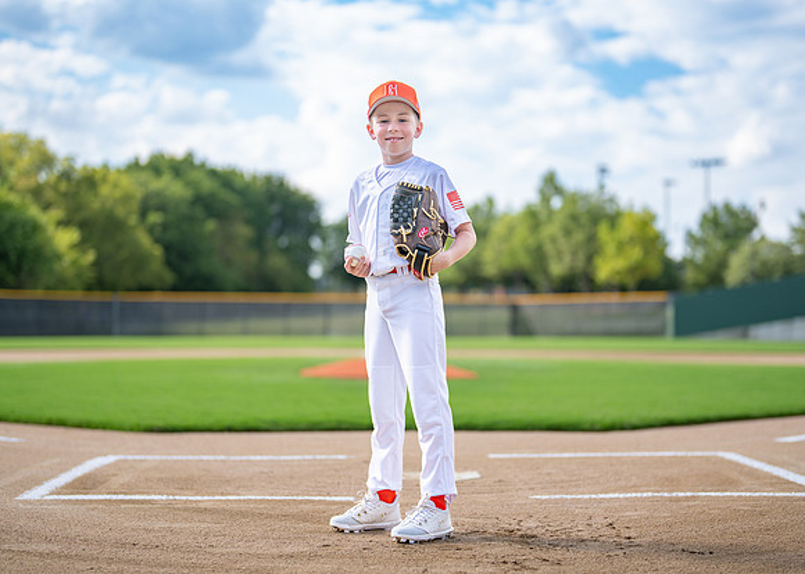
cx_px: 410
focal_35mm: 65
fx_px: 1477
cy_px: 283
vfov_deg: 22.0
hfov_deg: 30.5
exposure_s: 1/4000
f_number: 1.2
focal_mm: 50
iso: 100
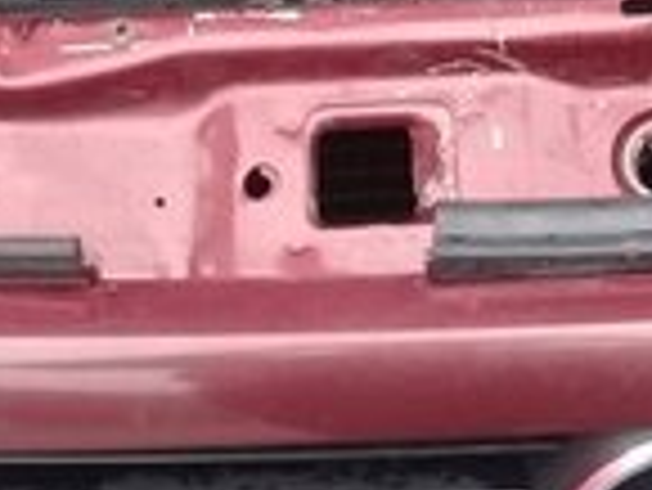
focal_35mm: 141
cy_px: -429
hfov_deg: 13.9
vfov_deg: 9.9
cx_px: 522
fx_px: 2658
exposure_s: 1/33
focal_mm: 3.3
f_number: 2.2
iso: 80
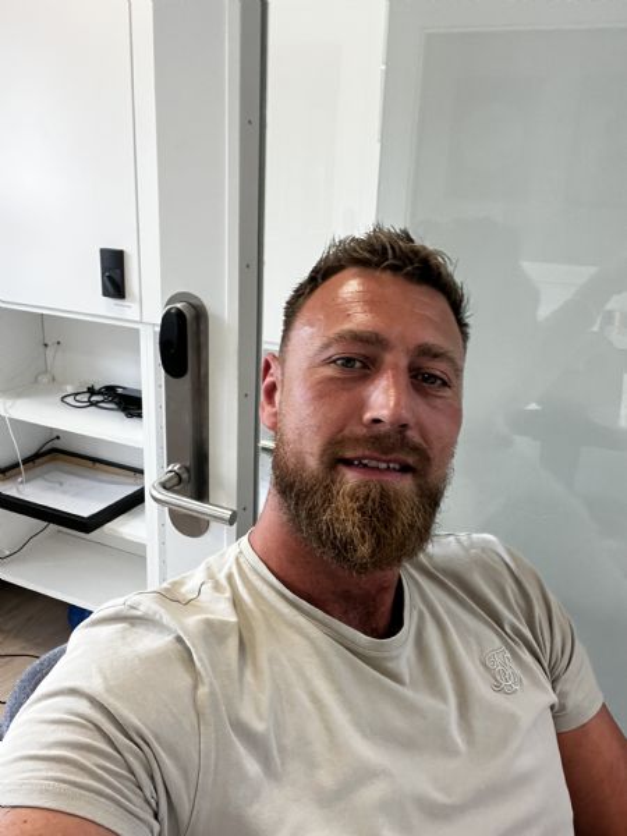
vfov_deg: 60.0
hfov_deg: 46.8
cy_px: 418
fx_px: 725
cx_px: 314
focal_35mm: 30
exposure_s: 1/50
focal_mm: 2.71
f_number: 2.2
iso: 320
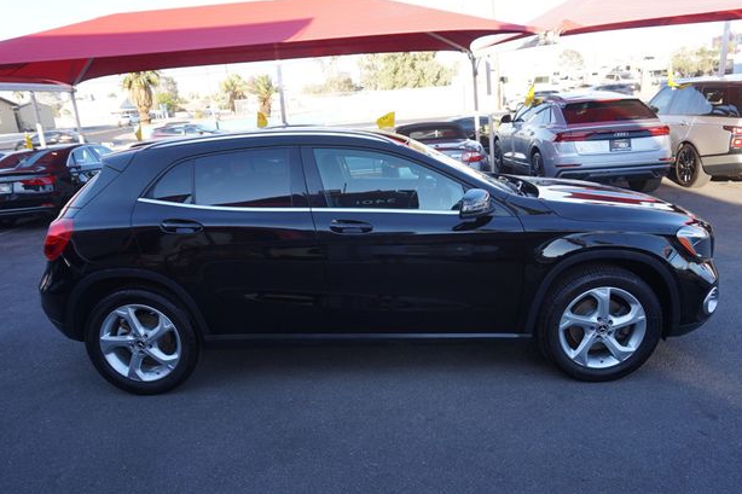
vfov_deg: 51.3
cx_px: 370
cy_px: 251
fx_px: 515
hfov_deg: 71.5
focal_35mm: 25
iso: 100
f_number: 5.6
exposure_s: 1/80
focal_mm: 16
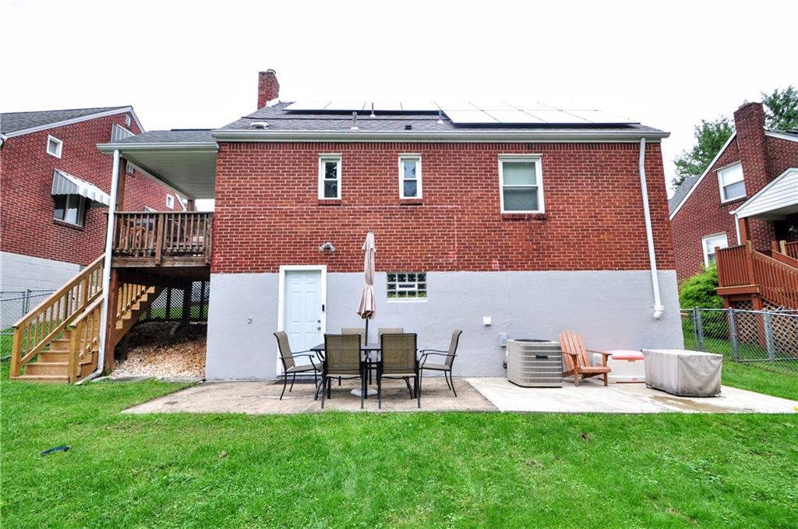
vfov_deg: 77.1
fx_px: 332
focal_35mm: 15
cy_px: 264
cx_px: 399
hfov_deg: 100.5
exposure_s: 1/100
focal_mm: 10
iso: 400
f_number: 7.1
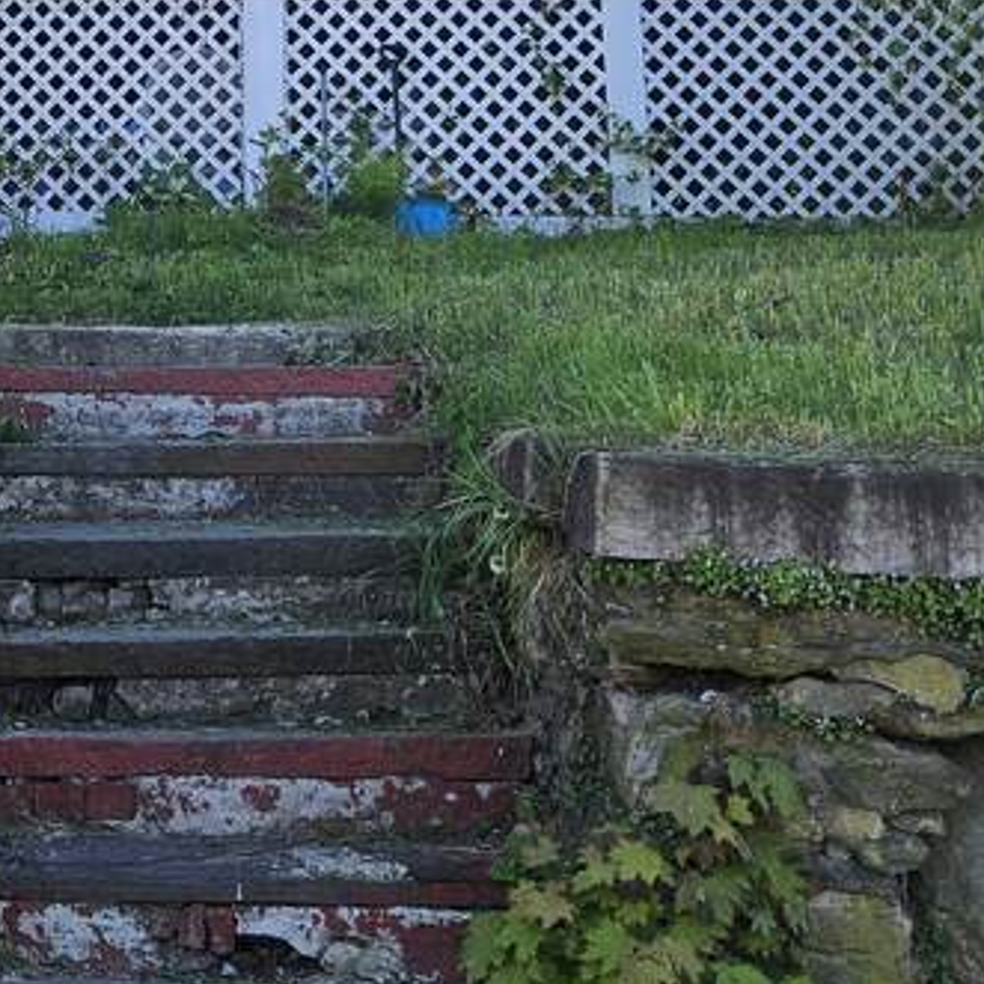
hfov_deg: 27.7
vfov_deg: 26.9
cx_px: 39
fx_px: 1897
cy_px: -71
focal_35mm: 59
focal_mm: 5.4
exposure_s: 1/315
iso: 25
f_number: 1.8
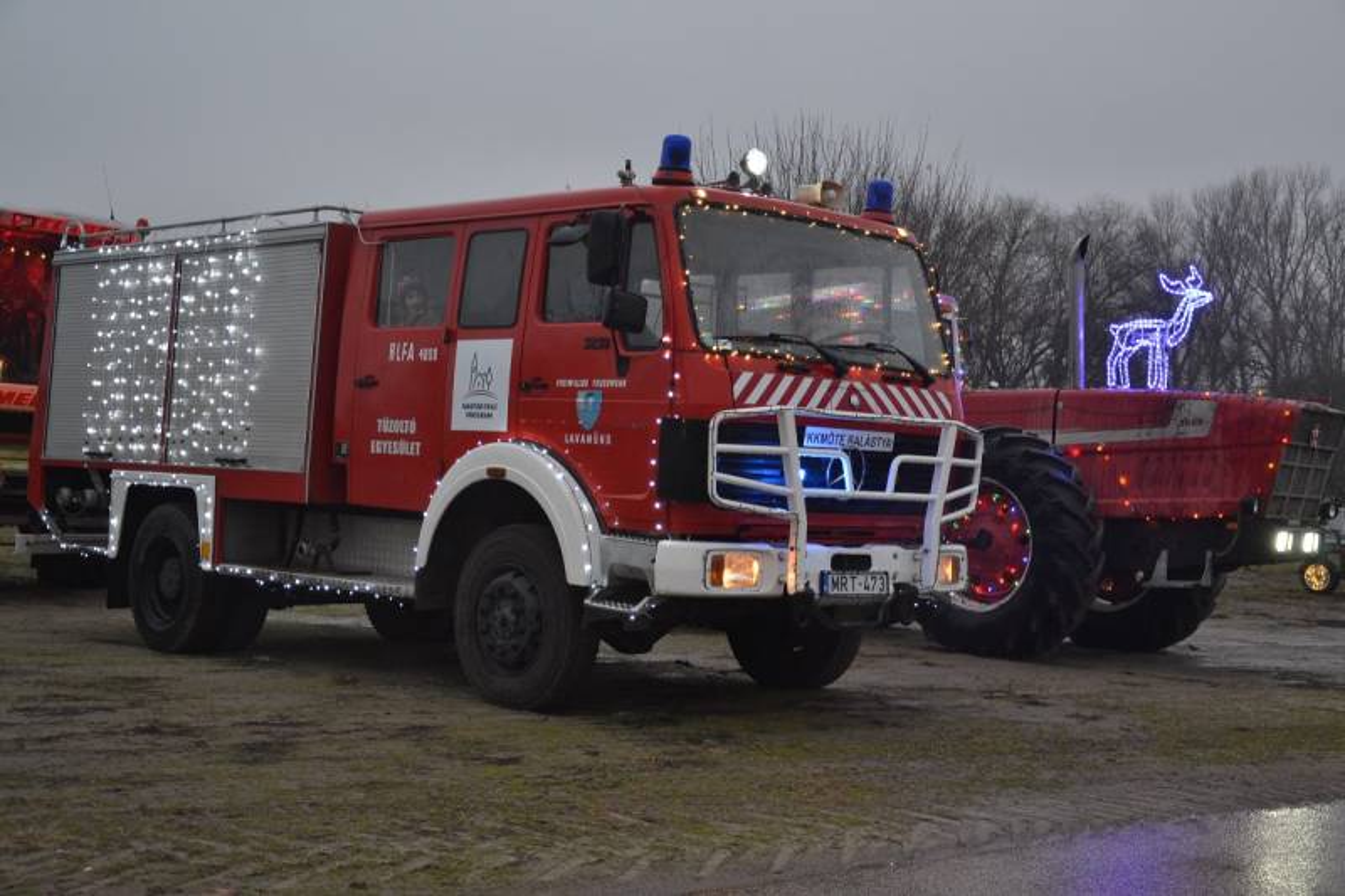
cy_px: 448
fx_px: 1793
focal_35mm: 48
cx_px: 672
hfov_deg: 41.1
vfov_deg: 28.1
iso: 400
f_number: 4.2
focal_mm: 32
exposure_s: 1/15
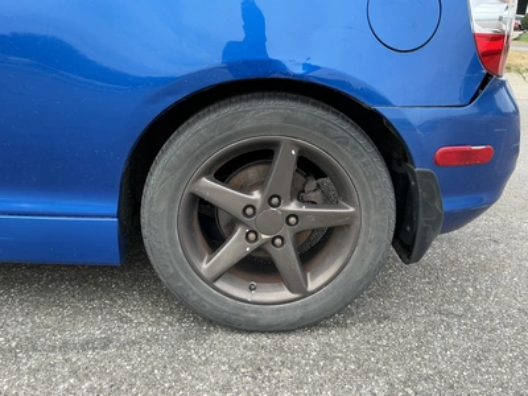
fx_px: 427
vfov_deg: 49.7
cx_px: 264
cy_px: 198
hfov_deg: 63.4
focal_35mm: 28
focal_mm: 3
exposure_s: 1/246
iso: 25
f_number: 1.8
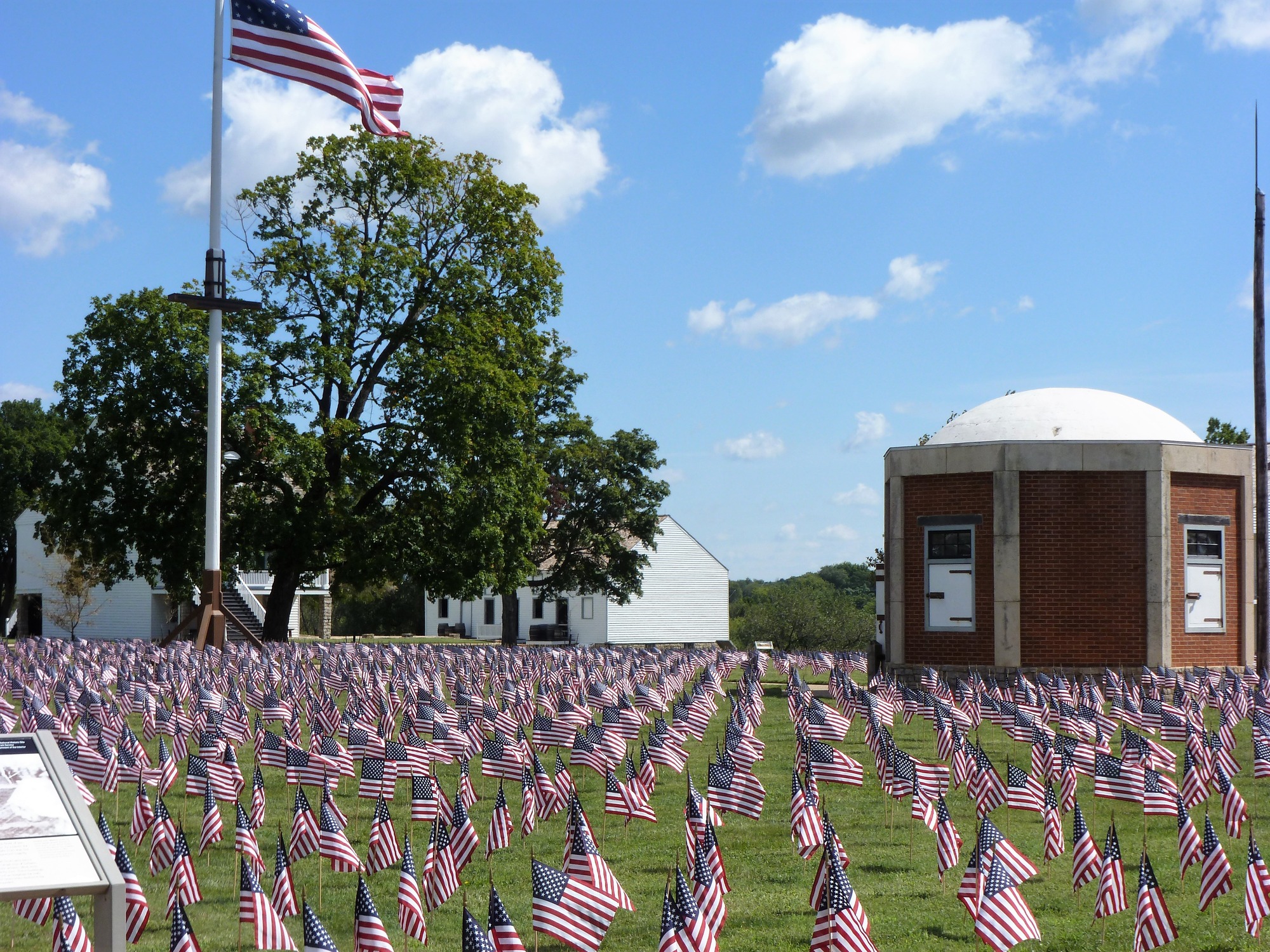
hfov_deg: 29.8
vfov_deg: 22.6
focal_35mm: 65
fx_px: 2385
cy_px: 476
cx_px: 635
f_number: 5
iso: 100
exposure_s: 1/500
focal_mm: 11.7
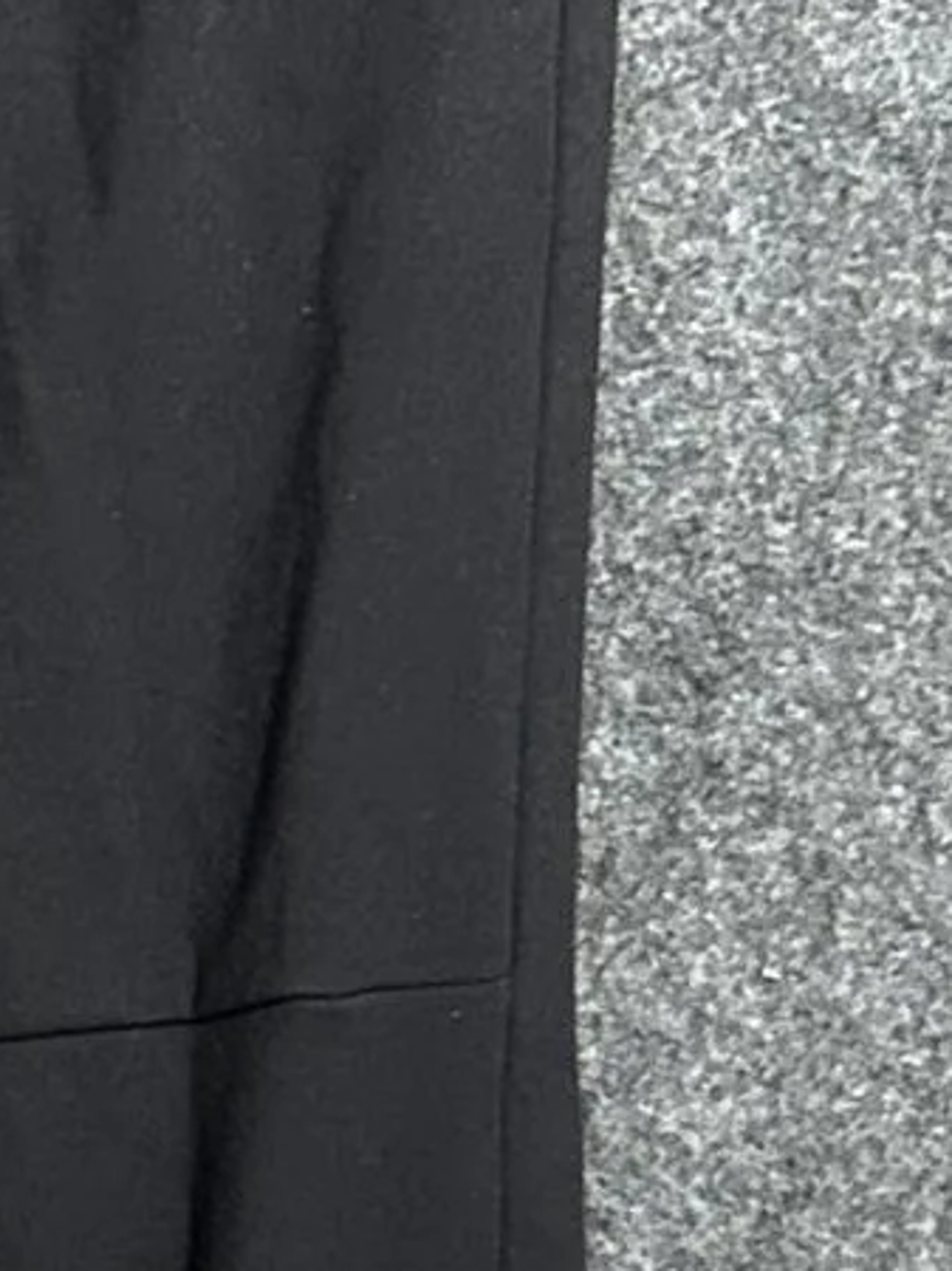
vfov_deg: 13.3
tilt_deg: -62.7
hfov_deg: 9.4
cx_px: -977
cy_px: 534
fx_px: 5432
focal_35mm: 148
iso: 400
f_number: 1.5
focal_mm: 5.7
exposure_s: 1/33
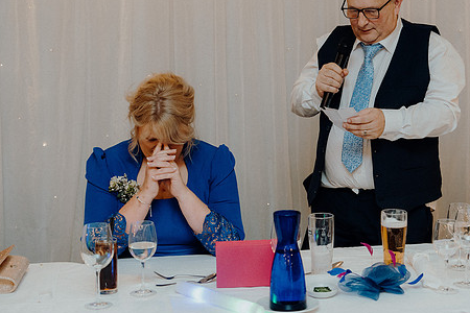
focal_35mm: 67
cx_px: 296
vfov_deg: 20.3
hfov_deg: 29.9
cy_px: 121
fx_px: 875
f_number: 3.5
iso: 2500
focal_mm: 52
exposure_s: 1/160
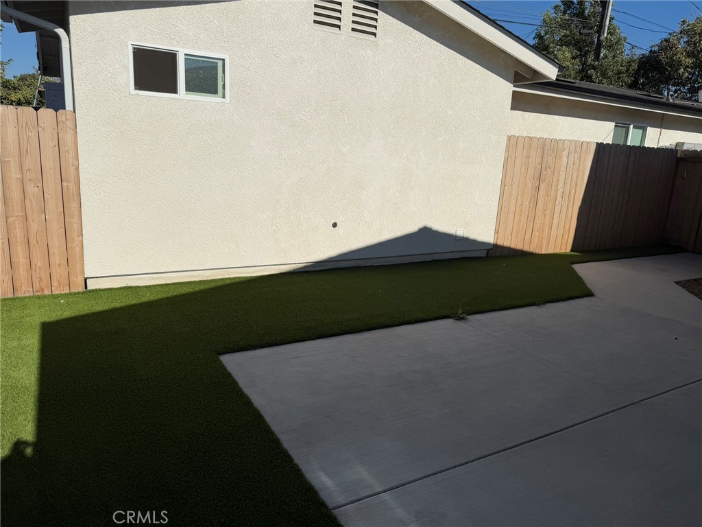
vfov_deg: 56.8
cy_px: 264
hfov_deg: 71.6
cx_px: 351
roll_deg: -0.3
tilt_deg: -10.8
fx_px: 487
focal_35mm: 24
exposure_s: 1/14286
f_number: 1.78
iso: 80
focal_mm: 6.76
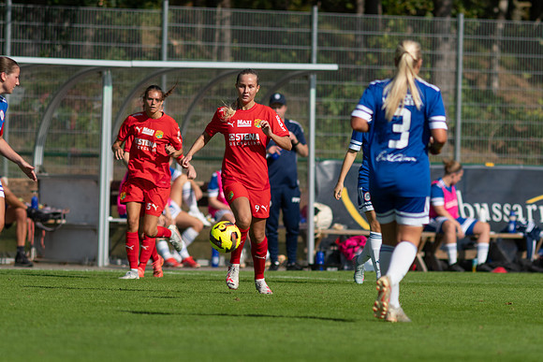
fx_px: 9052
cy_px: 181
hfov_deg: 3.4
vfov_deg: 2.3
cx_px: 272
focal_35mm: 600
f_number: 3.2
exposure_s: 1/3200
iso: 100
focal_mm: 300
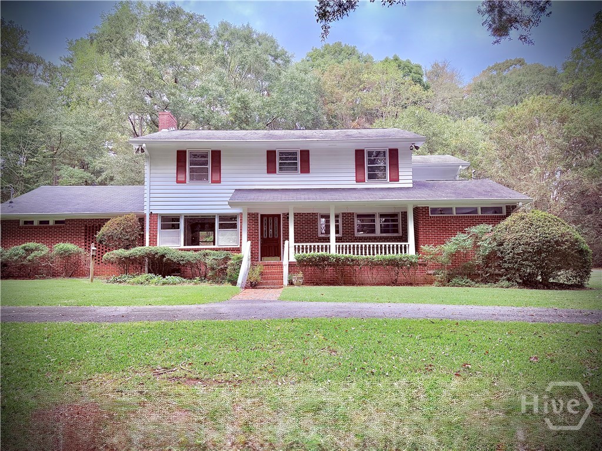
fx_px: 417
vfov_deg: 56.8
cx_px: 301
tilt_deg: +3.9
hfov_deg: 71.6
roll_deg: +1.6
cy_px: 226
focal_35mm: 24
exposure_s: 1/622
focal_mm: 6.76
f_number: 1.78
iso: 100
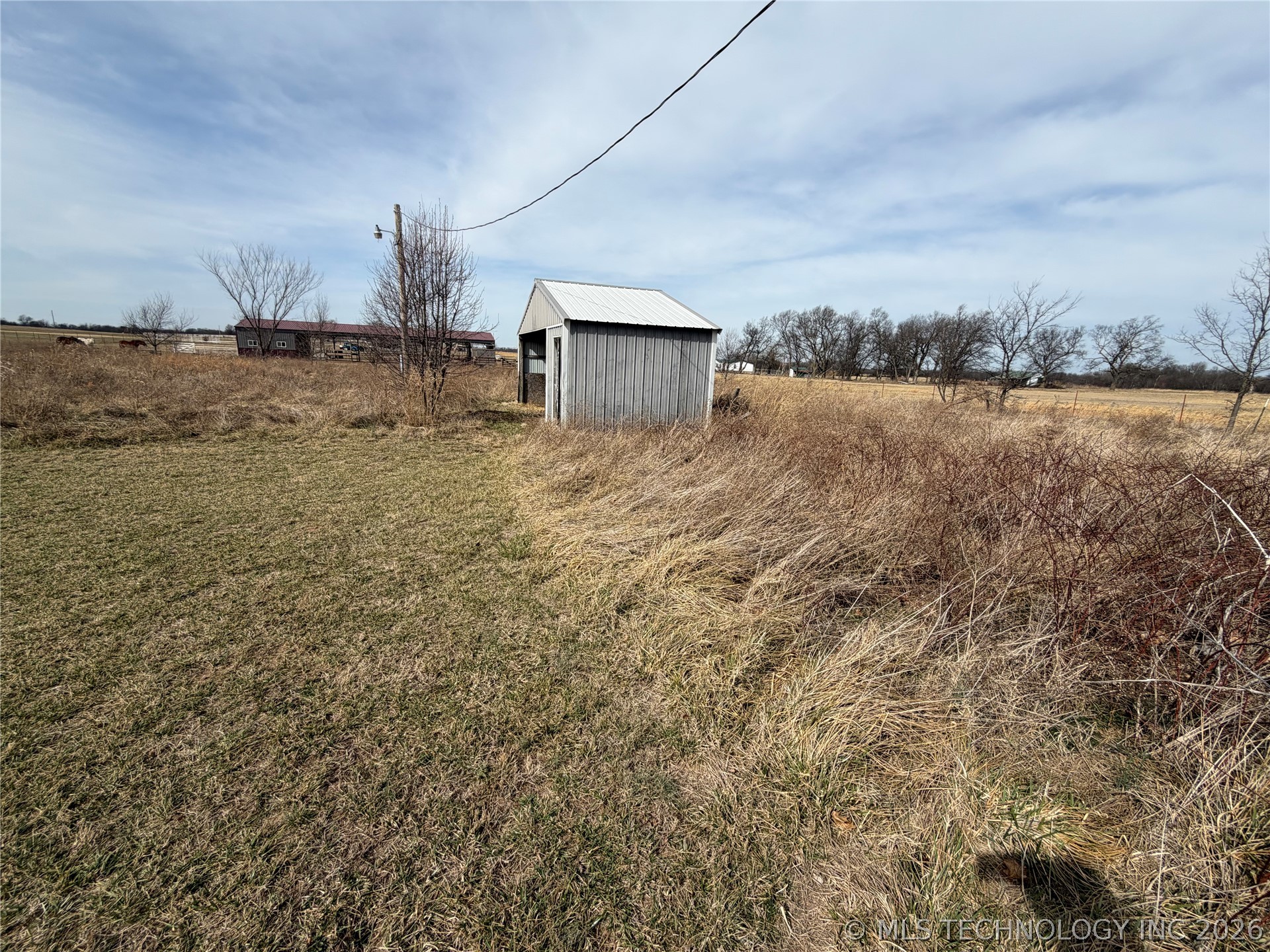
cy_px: 476
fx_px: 514
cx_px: 635
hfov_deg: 102.1
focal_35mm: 14
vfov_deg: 85.7
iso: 20
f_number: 2.2
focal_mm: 2.22
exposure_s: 1/1211
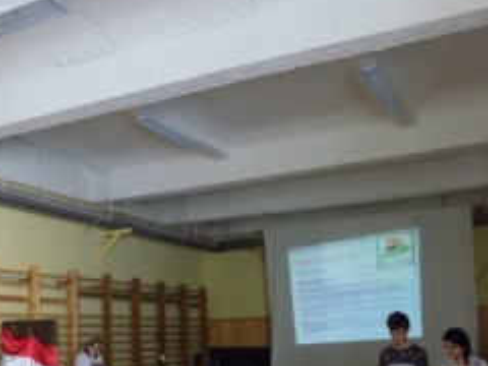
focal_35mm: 43
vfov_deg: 33.1
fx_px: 606
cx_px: 246
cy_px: 262
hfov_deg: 43.9
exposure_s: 1/15
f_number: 3.1
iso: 400
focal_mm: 4
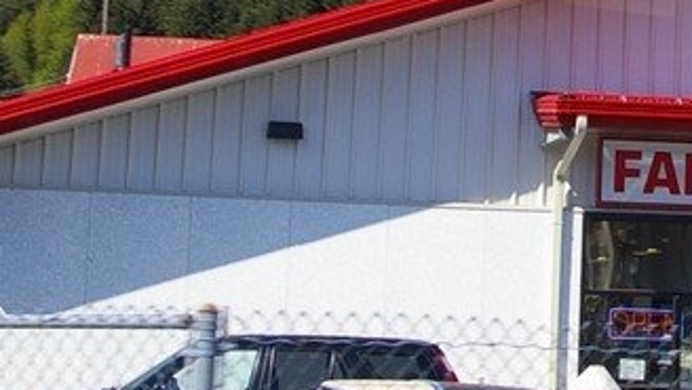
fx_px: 2552
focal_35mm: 139
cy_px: -114
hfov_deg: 15.2
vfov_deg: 8.6
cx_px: 691
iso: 200
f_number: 6.7
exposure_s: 1/180
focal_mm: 23
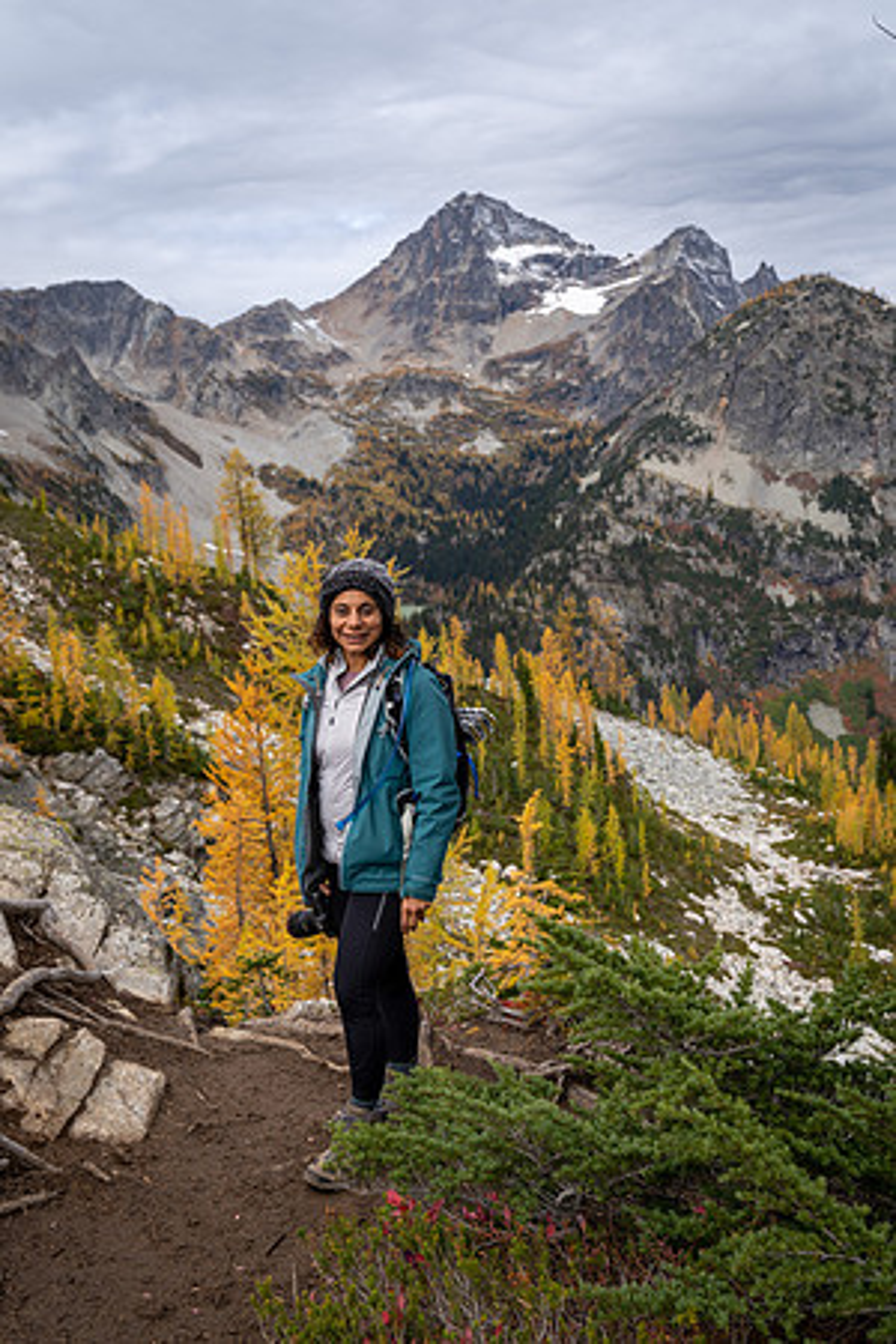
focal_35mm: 35
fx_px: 1307
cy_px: 672
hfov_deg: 37.9
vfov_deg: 54.4
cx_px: 448
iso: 100
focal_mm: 35
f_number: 5
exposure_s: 1/400
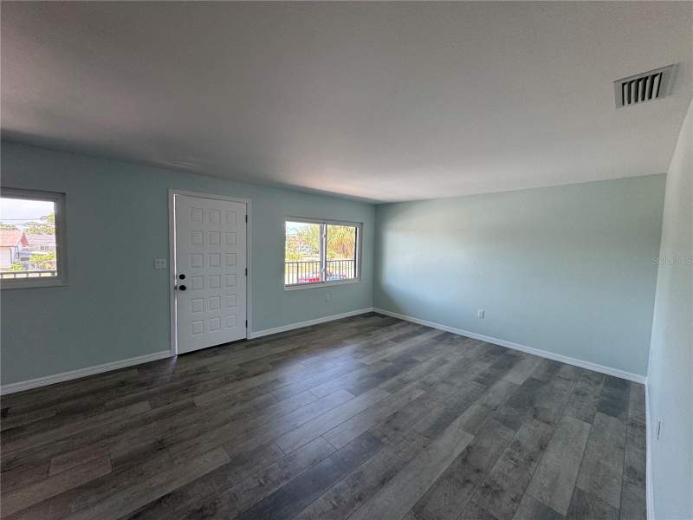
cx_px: 346
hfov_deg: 102.1
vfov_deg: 85.7
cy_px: 260
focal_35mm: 14
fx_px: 280
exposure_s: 1/99
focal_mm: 2.22
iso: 125
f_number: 2.2
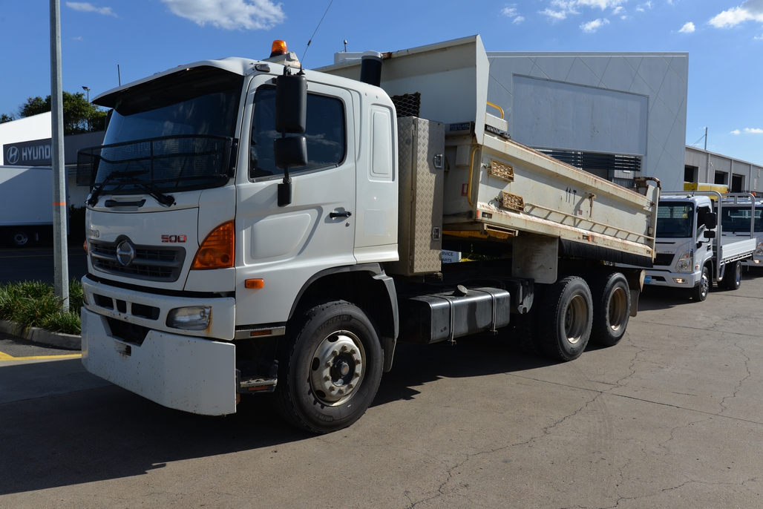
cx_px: 382
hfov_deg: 61.9
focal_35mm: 30
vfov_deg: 43.6
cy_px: 254
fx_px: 636
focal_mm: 30
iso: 100
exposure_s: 1/250
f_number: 8
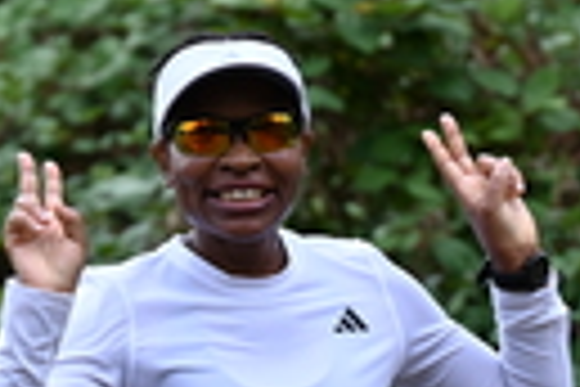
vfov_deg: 1.6
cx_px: 171
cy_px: 412
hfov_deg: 2.4
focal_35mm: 853
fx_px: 13742
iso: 400
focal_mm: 200
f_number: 6.3
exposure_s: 1/400
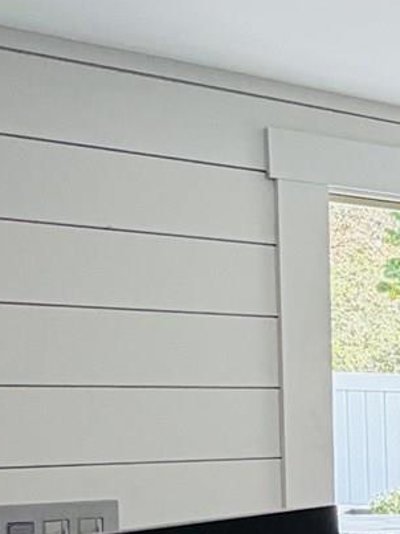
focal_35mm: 80
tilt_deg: -7.1
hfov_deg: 12.9
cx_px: 1025
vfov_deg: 23.6
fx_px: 1233
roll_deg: -1.9
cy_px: 500
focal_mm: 2.22
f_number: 2.2
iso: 100
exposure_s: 1/120
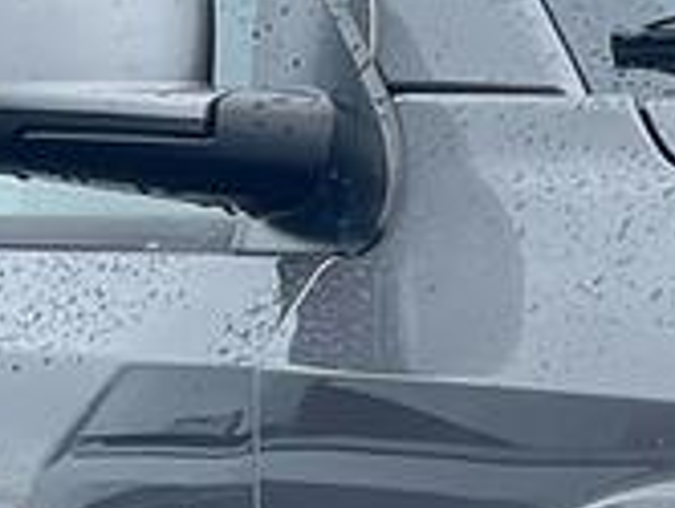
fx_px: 3906
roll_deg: +5.9
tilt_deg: -8.4
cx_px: 1769
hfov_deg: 8.7
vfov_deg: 7.1
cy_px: 1122
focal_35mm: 200
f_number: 1.6
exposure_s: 1/979
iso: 32
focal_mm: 4.2
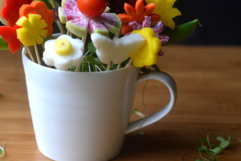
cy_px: 47
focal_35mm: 110
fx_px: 736
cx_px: 94
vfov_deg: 12.4
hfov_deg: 18.6
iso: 400
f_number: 3.2
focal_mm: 50
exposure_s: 1/640
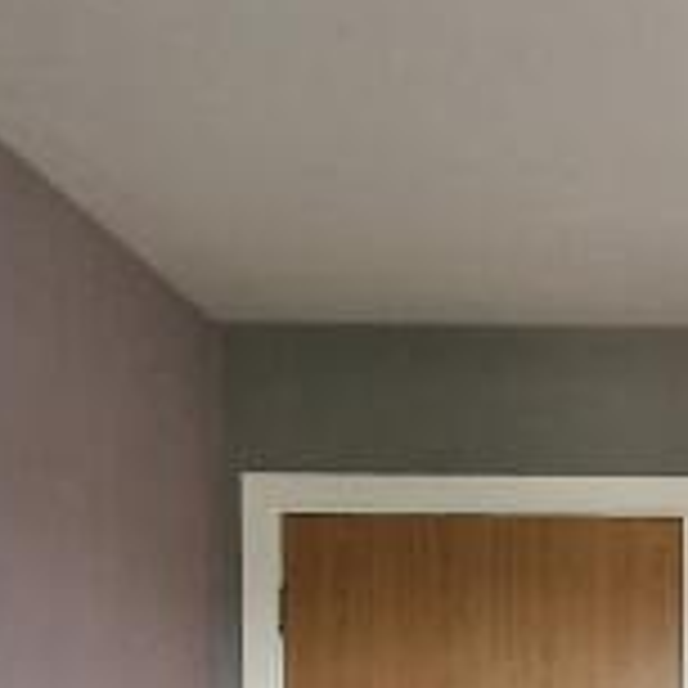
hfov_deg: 20.6
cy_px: 985
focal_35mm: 77
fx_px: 1731
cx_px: 877
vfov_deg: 19.9
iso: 400
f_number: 2.2
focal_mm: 2.2
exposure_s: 1/50
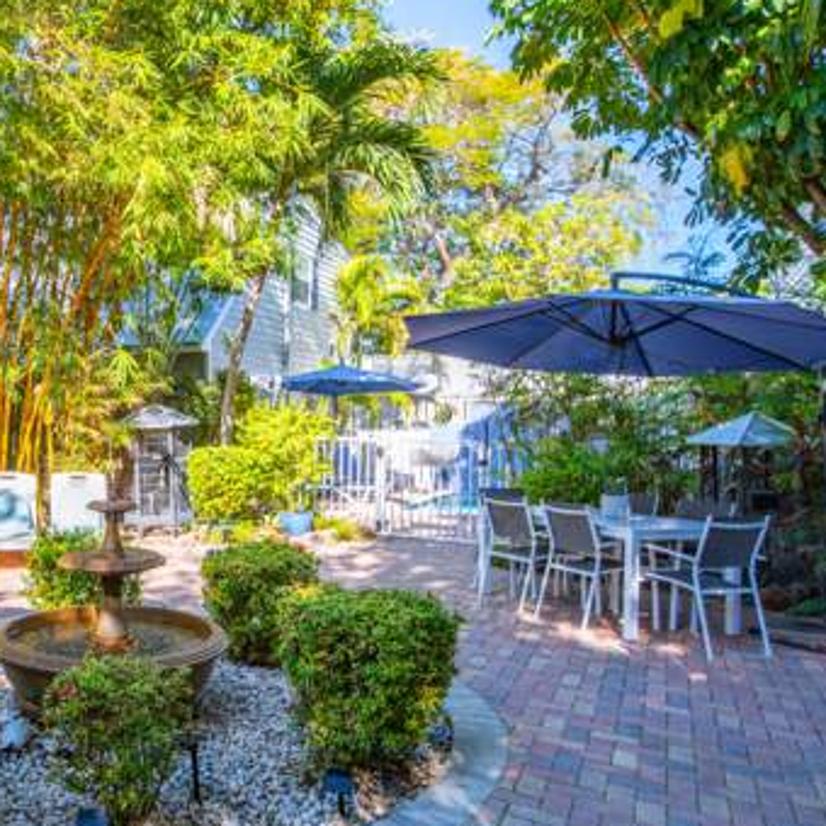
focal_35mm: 30
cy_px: 422
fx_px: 810
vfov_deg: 54.0
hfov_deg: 50.2
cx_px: 143
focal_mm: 15
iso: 125
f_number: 4.5
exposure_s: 1/320
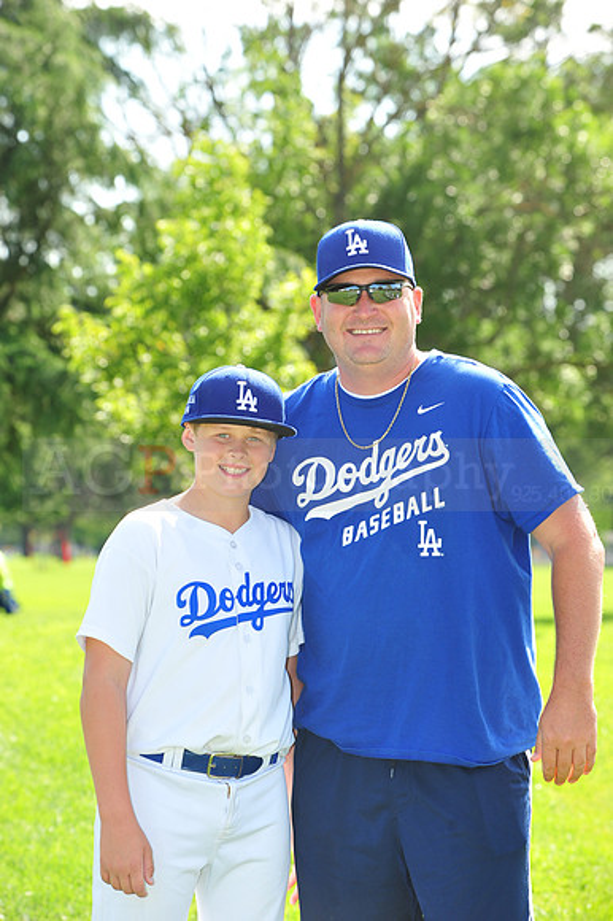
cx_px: 306
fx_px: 3324
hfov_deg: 10.5
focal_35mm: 130
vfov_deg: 15.8
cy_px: 460
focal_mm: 130
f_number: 7.1
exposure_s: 1/320
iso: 320
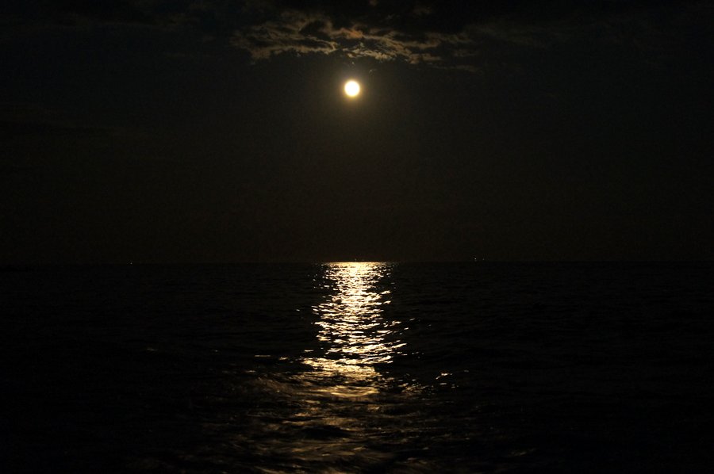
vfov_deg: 24.3
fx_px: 1100
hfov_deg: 36.0
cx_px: 357
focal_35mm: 56
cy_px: 237
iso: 1600
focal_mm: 37
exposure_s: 1/6
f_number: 4.5
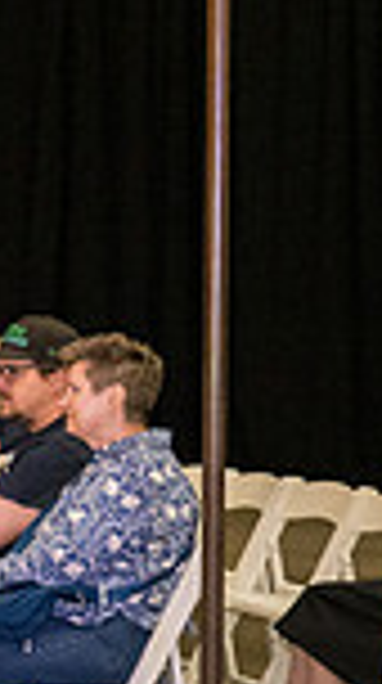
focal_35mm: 140
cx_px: -840
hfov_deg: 7.4
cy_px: 466
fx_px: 2532
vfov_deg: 15.3
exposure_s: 1/400
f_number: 4
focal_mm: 35
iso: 3200
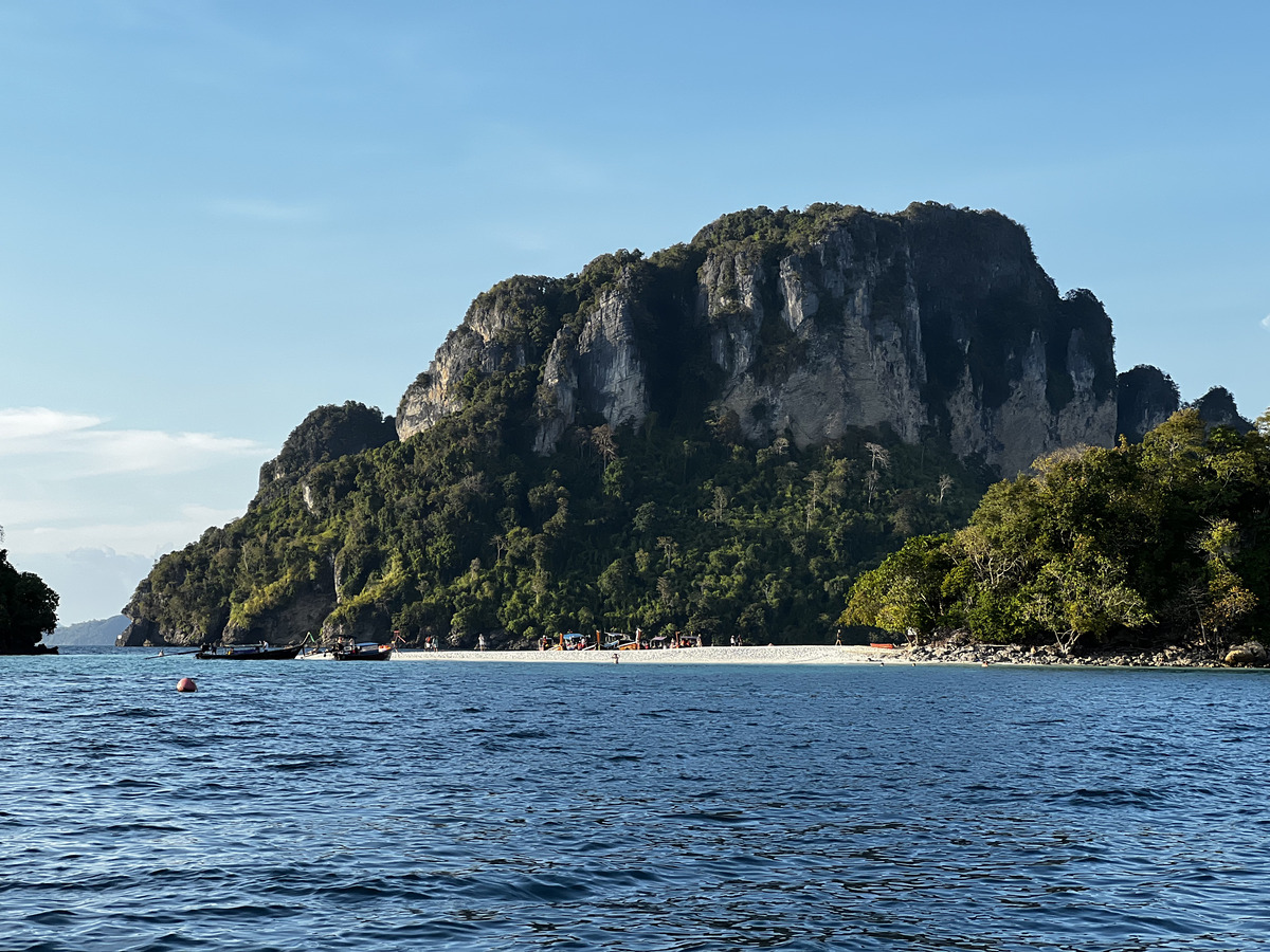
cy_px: 476
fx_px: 2825
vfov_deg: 19.1
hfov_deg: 25.3
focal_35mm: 77
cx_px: 635
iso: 32
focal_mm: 9
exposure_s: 1/464
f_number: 2.8
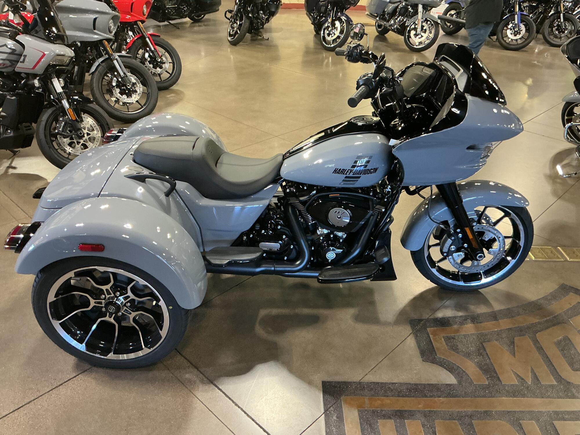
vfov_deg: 48.2
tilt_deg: -30.8
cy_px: 218
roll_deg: -2.5
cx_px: 290
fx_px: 486
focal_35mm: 29
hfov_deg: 61.7
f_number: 1.8
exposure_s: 1/60
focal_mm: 3
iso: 200
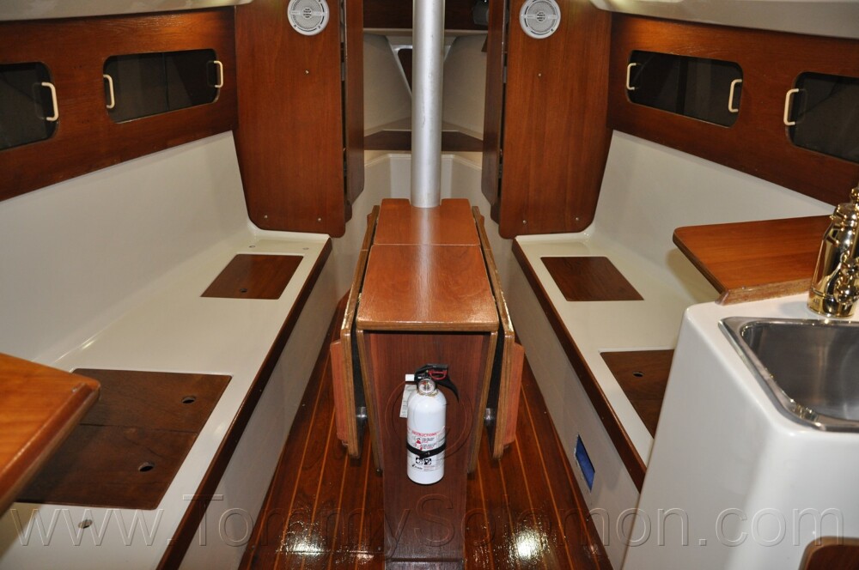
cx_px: 430
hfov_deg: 67.4
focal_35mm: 27
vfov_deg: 47.8
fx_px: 643
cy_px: 285
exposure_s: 1/60
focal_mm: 18
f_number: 3.5
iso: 800
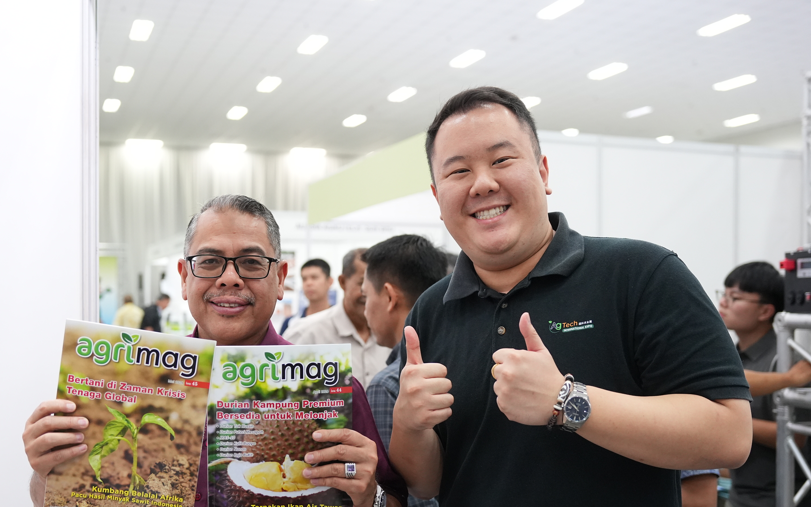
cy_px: 311
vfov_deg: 28.1
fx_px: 1008
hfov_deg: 43.7
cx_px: 362
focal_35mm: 46
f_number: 3.2
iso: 3200
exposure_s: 1/200
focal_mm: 36.5
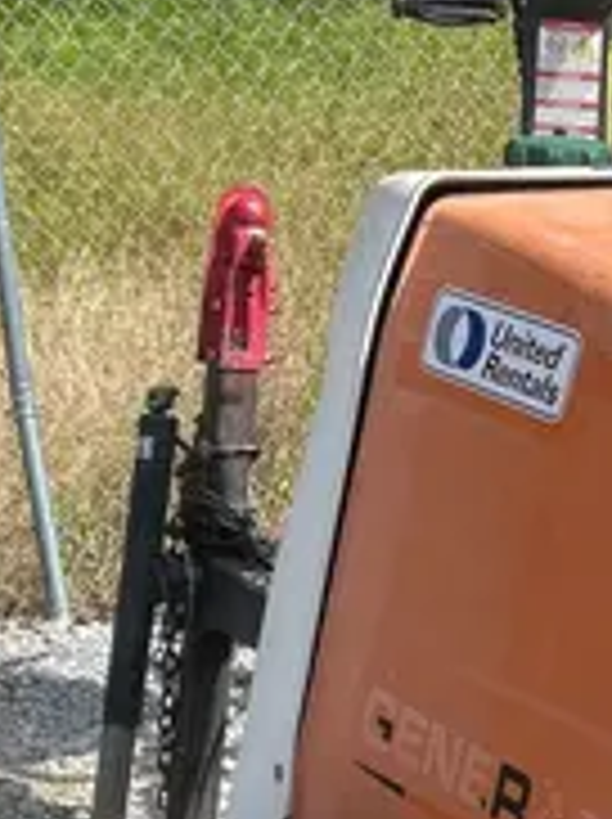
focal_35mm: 105
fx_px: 2481
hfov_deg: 13.7
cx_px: 738
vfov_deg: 18.7
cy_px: 353
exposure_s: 1/3831
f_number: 1.5
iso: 50
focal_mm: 5.7
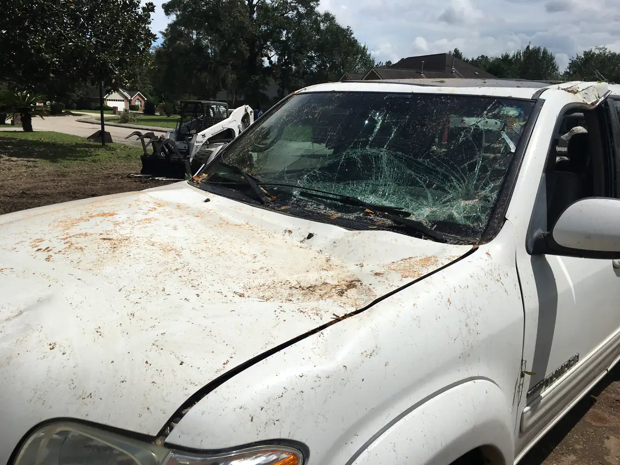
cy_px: 232
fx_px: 519
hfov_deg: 61.7
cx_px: 310
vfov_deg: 48.2
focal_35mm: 29
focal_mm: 4.15
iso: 25
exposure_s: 1/4808
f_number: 2.2
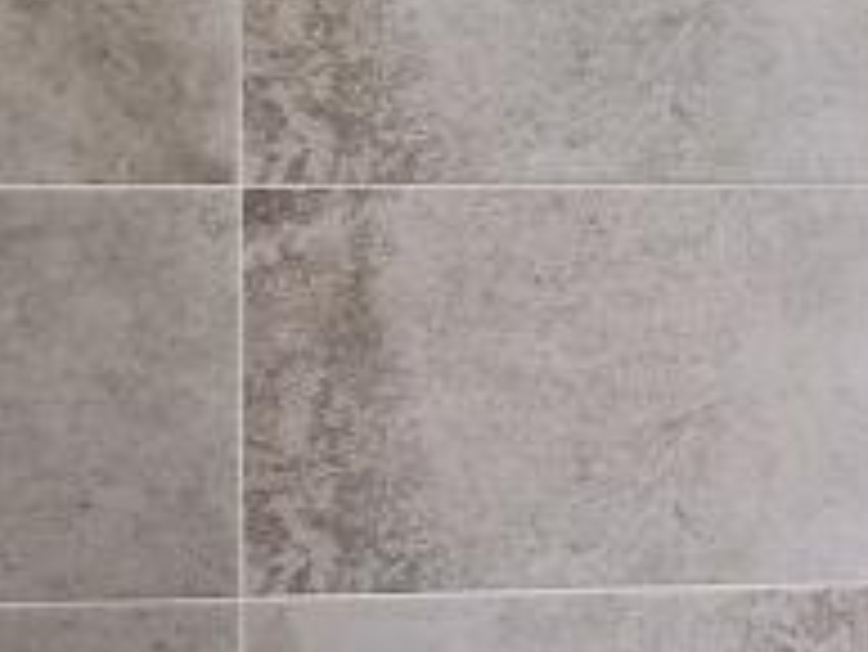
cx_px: 1147
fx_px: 1731
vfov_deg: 21.3
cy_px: 261
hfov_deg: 24.4
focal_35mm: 69
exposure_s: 1/50
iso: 160
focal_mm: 2.2
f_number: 2.2
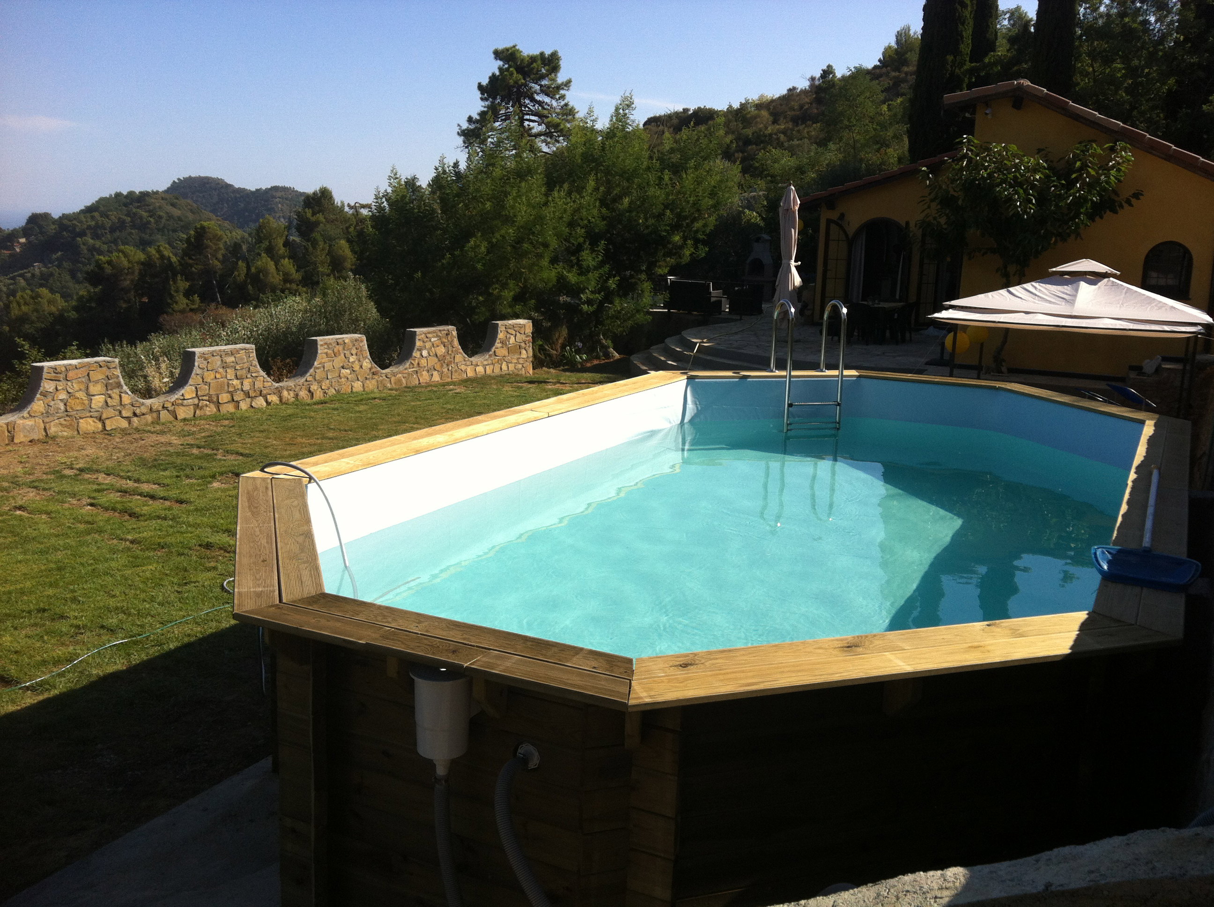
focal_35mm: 35
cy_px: 454
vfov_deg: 40.6
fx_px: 1226
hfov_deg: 52.7
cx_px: 607
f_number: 2.8
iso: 80
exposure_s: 1/1117
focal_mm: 3.85
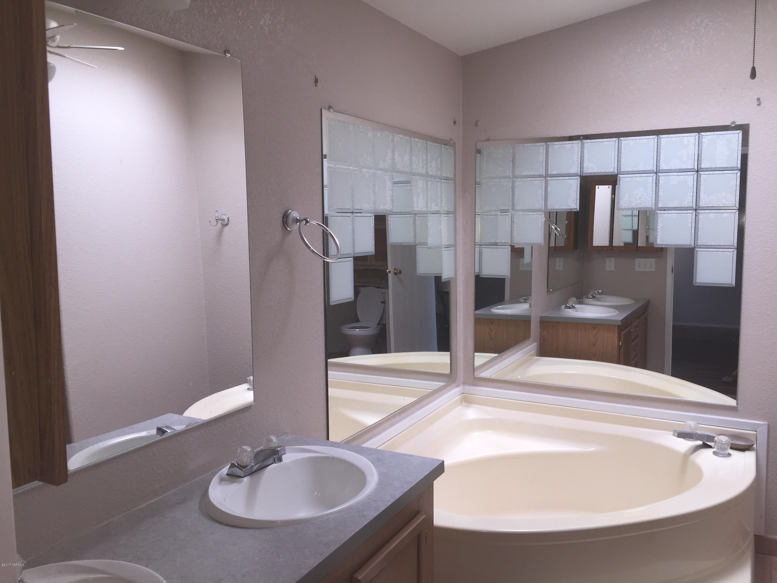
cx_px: 388
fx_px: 651
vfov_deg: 48.2
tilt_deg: -6.4
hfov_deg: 61.7
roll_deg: +1.0
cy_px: 292
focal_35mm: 29
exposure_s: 1/50
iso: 32
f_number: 2.2
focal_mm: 4.15
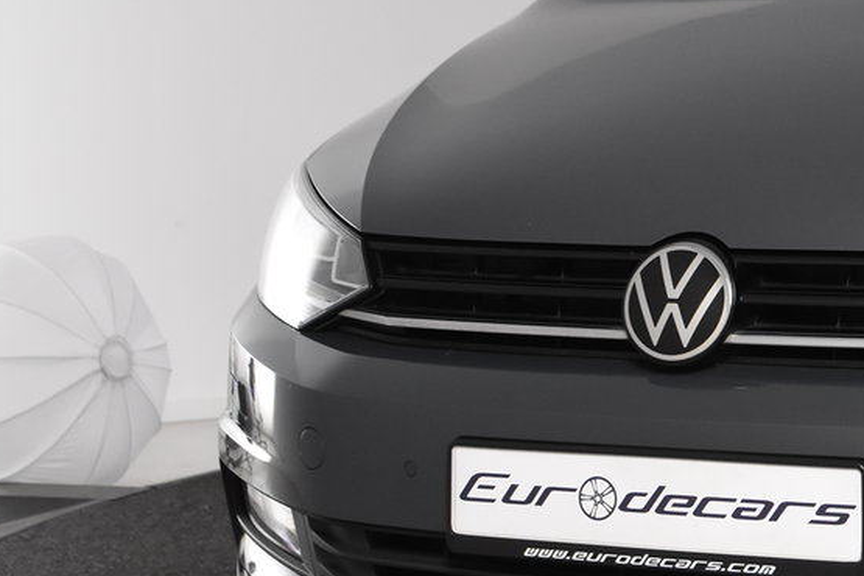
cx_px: 950
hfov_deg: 18.4
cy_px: 297
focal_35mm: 107
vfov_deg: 12.8
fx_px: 2571
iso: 1600
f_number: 5.6
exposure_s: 1/125
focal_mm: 31
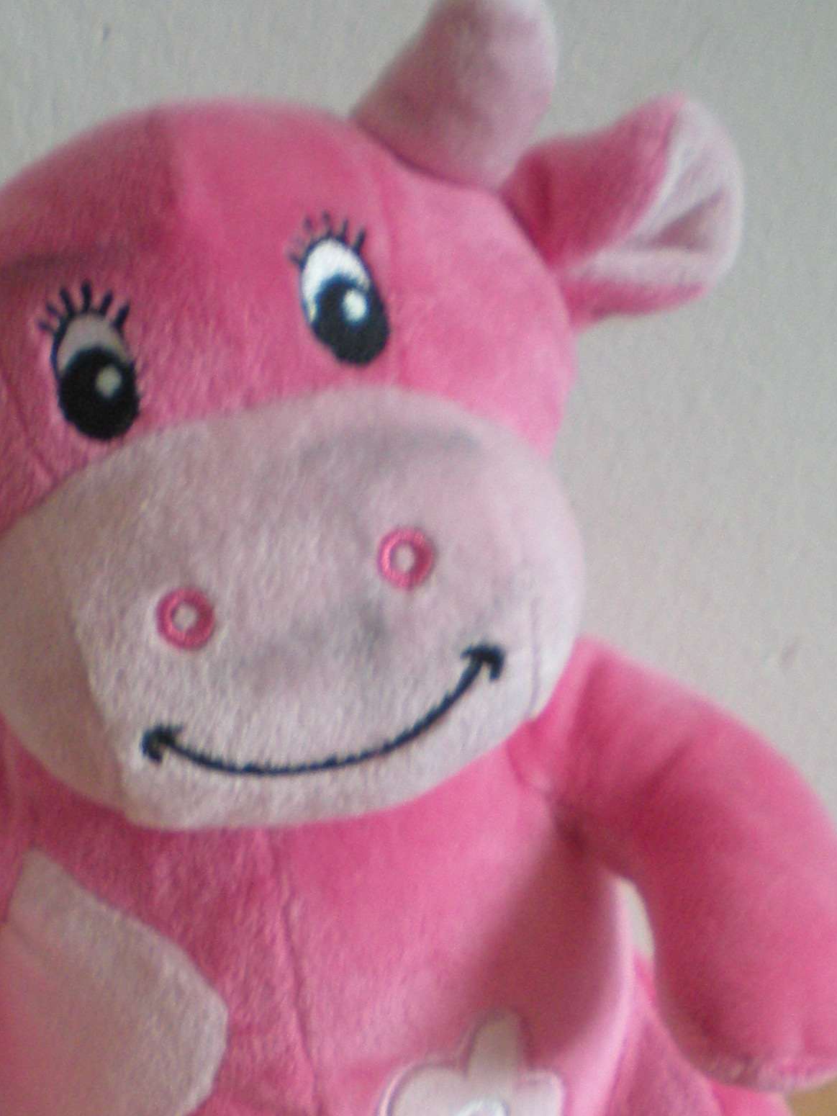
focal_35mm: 80
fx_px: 2578
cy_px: 1105
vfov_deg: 23.4
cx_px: 327
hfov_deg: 18.4
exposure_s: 1/13.6
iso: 200
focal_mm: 6.3
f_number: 3.1
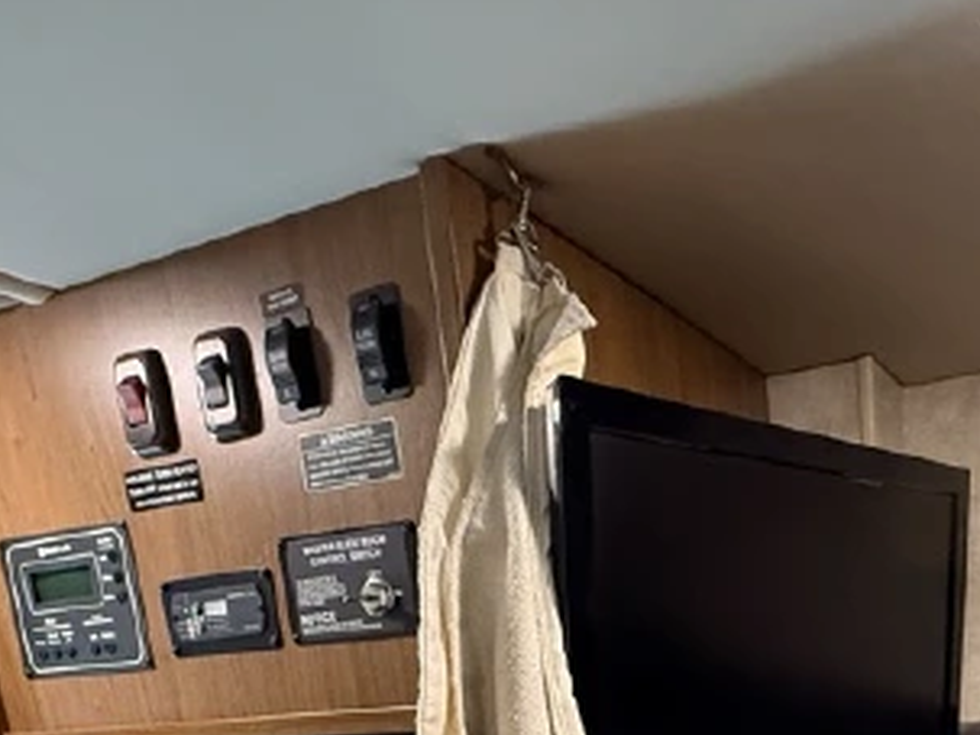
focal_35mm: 37
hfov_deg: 47.7
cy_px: 832
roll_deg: +5.3
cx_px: 767
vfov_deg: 33.1
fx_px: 1047
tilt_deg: -10.1
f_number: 2.2
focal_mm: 2.22
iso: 640
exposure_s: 1/60
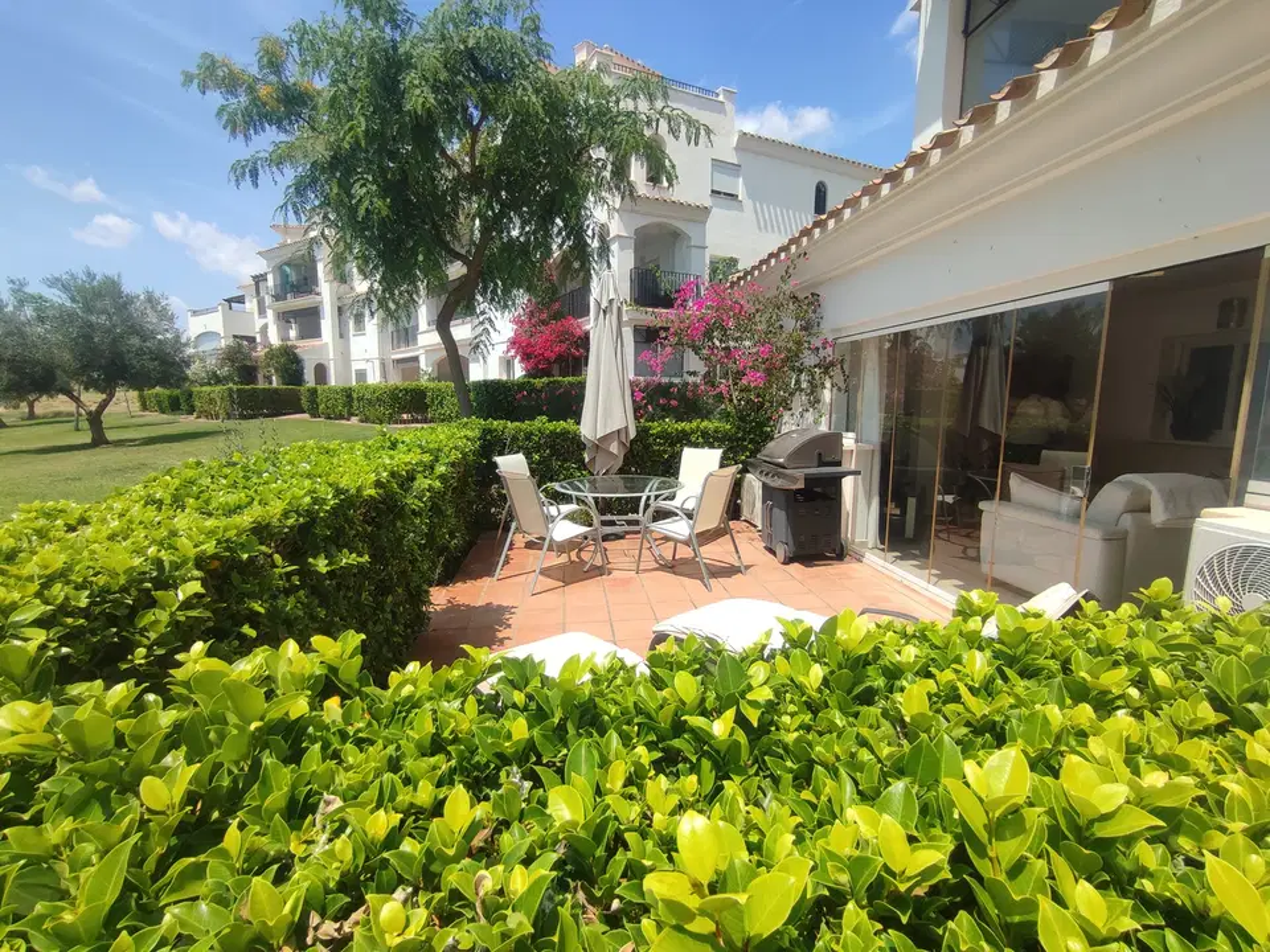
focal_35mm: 16
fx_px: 587
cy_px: 476
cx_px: 635
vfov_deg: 78.1
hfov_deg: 94.5
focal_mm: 1.65
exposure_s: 1/1263
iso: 50
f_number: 2.2
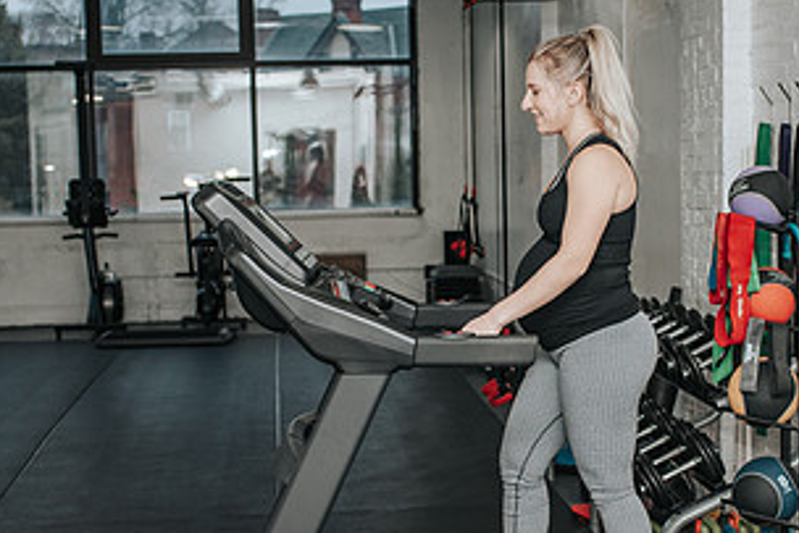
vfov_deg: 17.9
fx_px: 1687
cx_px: 469
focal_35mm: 76
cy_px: 390
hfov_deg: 26.6
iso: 800
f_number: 3.2
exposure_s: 1/200
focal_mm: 35
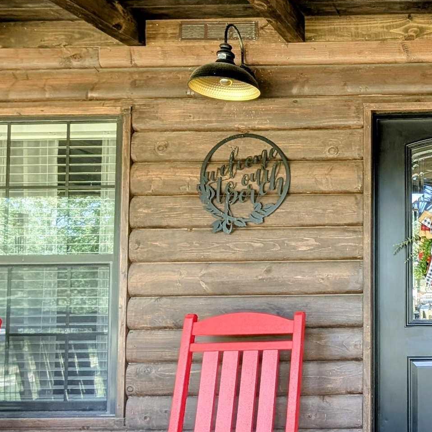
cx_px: 474
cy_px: 261
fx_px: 480
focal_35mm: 34
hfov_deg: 39.6
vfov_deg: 48.1
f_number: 1.7
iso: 48
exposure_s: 1/56.6
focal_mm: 2.02
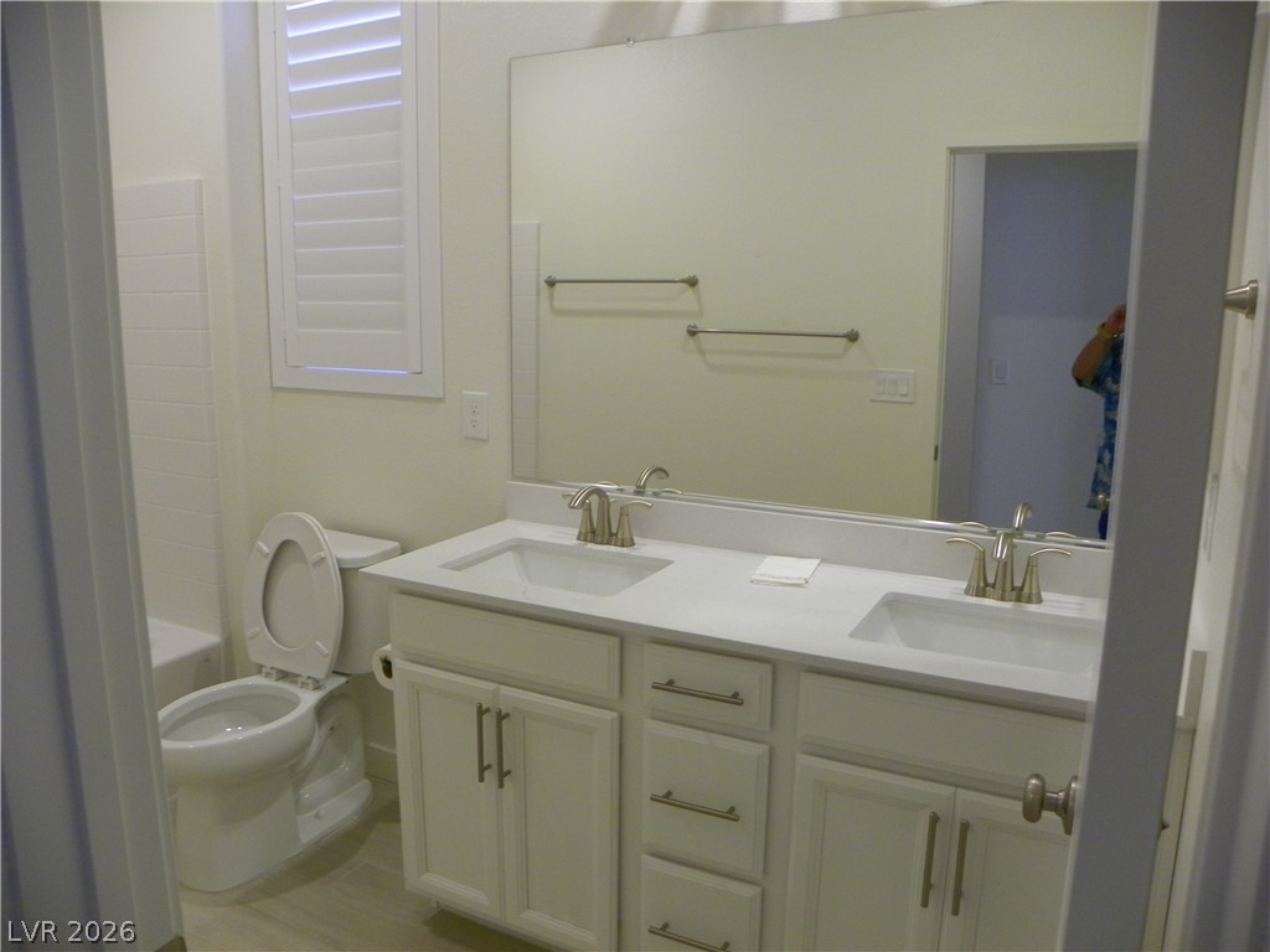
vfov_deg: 53.1
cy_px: 476
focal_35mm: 26
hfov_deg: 67.3
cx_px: 635
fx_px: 954
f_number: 2.8
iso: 100
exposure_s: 1/30
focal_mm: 4.6
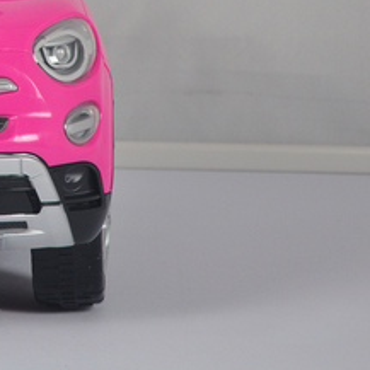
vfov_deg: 8.8
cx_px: -85
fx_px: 2394
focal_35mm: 198
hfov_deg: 8.7
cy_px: 20
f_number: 6.3
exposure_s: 1/30
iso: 560
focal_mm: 52
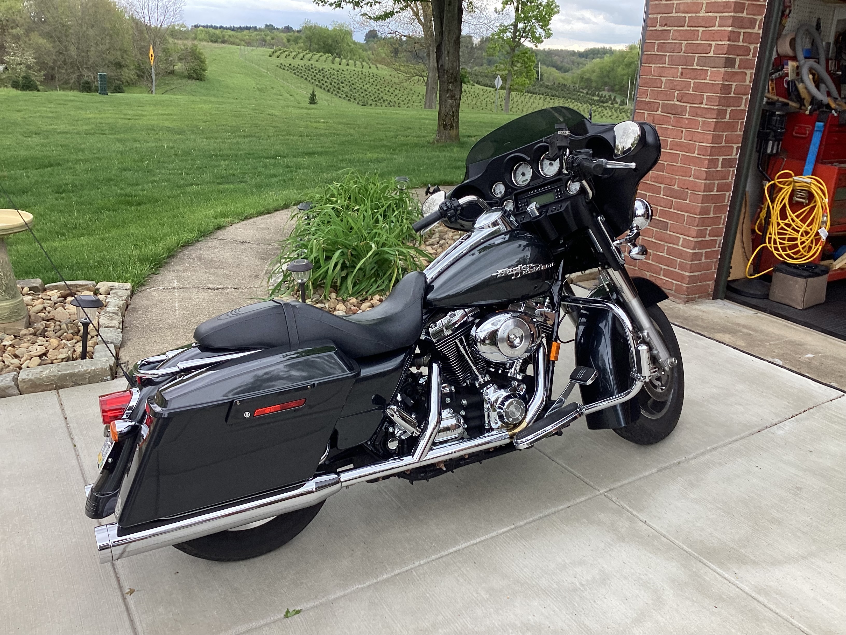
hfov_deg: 58.4
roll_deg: -1.6
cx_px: 423
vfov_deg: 45.4
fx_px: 758
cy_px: 318
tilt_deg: -17.0
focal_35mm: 31
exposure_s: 1/120
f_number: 2.4
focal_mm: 3.3
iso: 40
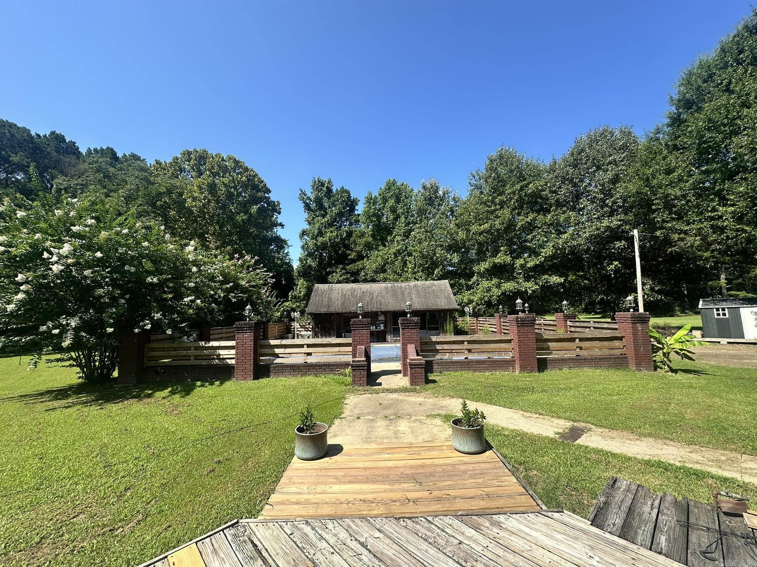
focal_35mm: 14
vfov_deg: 85.7
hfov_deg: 102.1
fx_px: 306
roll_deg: +0.7
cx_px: 378
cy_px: 284
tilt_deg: +5.7
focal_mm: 2.22
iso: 40
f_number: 2.2
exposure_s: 1/882
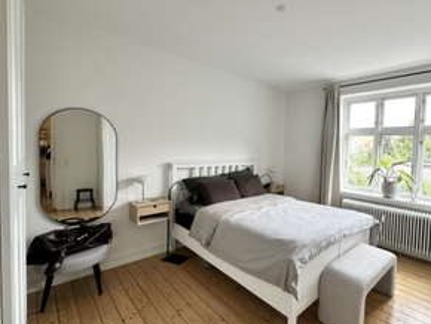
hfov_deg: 85.6
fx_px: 224
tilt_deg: -3.1
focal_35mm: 18
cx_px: 276
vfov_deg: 71.7
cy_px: 159
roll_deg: -1.9
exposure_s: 1/99
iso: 100
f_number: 2.2
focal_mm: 2.22
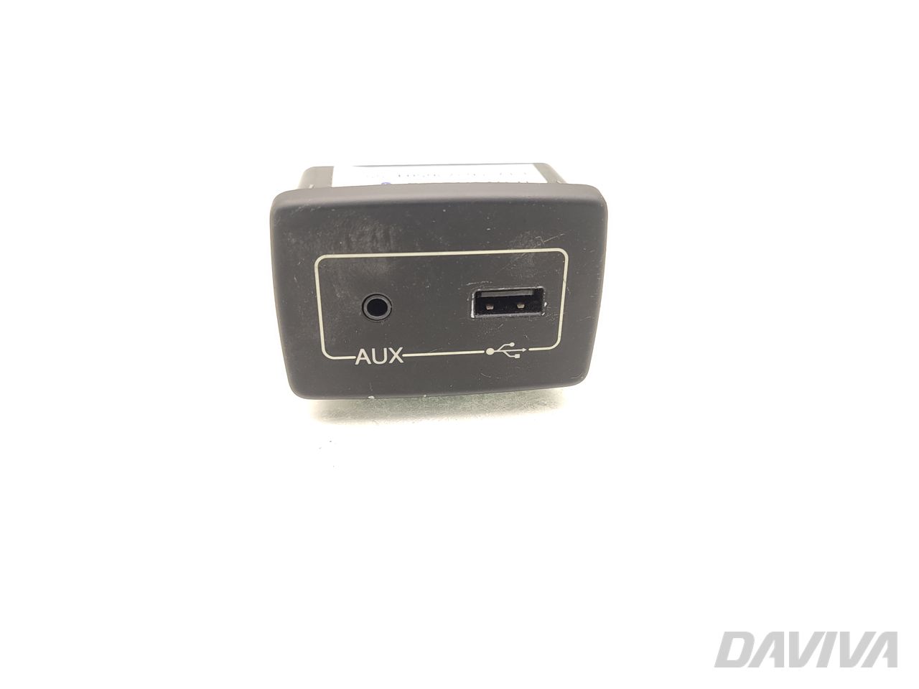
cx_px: 460
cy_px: 344
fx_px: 637
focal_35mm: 24
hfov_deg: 71.6
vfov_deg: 56.8
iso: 200
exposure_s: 1/80
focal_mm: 5.89
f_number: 1.89
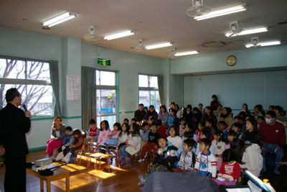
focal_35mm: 30
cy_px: 96
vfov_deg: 43.6
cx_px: 144
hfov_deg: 61.9
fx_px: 239
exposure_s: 1/180
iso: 200
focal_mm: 20
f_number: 4
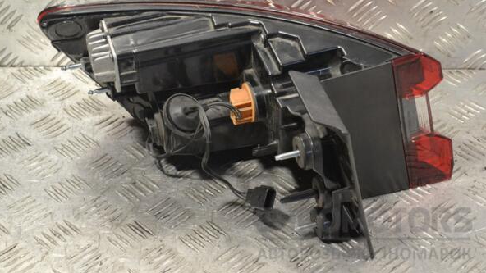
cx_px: 241
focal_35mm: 88
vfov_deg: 13.8
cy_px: 111
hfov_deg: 24.3
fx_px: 1128
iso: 3200
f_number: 7.1
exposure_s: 1/200
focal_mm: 55
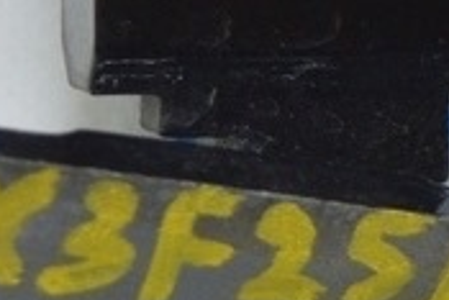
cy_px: 173
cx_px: 275
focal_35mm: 333
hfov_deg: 6.2
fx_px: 4157
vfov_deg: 4.1
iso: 400
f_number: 4.8
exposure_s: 1/50
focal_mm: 38
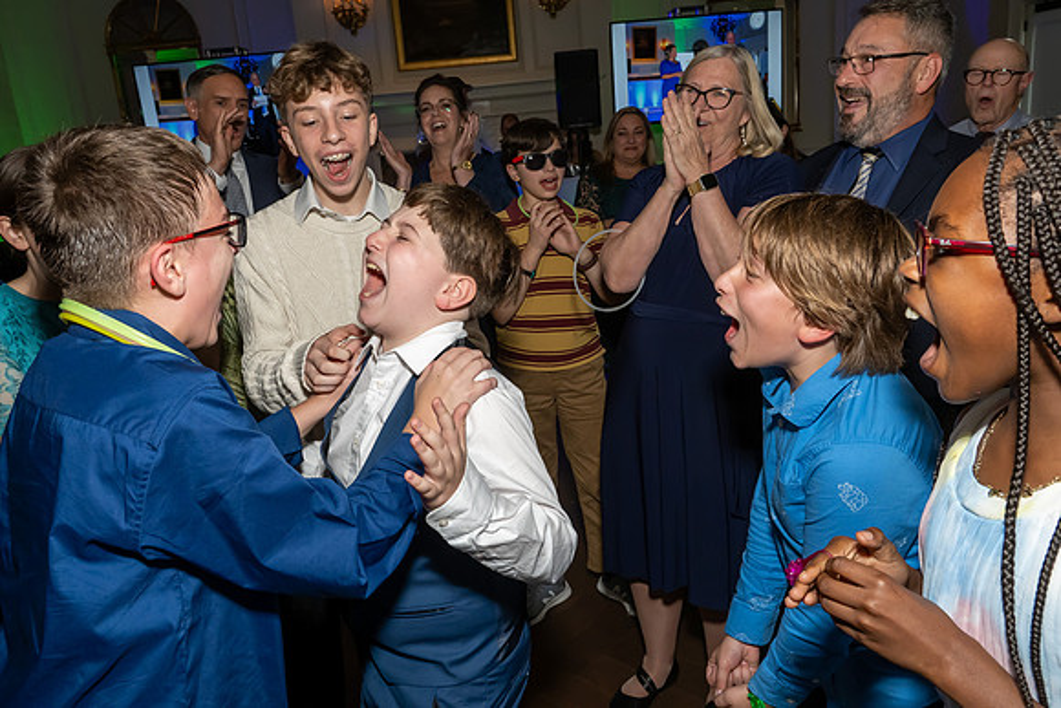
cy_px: 340
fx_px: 767
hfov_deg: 69.3
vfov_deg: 49.5
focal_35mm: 26
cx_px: 525
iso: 1000
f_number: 8
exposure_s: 1/250
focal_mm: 17
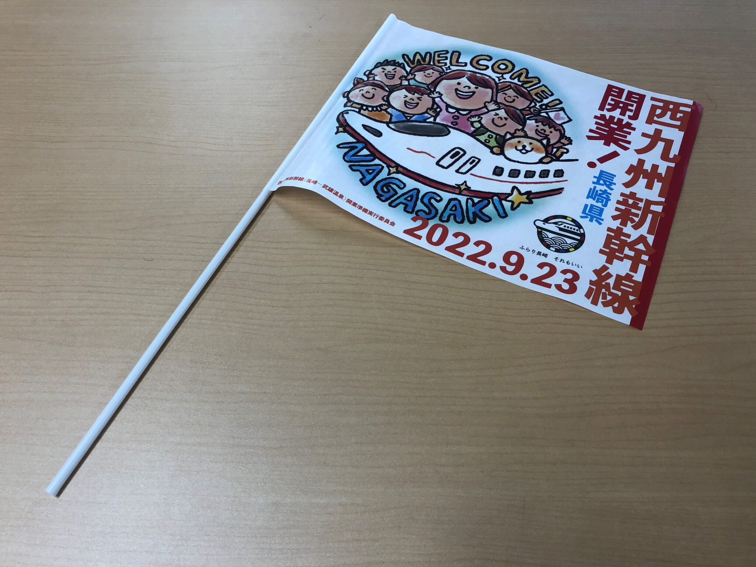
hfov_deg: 63.4
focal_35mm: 28
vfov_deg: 49.7
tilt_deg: -57.0
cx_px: 378
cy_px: 284
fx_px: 612
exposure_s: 1/120
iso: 50
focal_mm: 3.99
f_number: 1.8
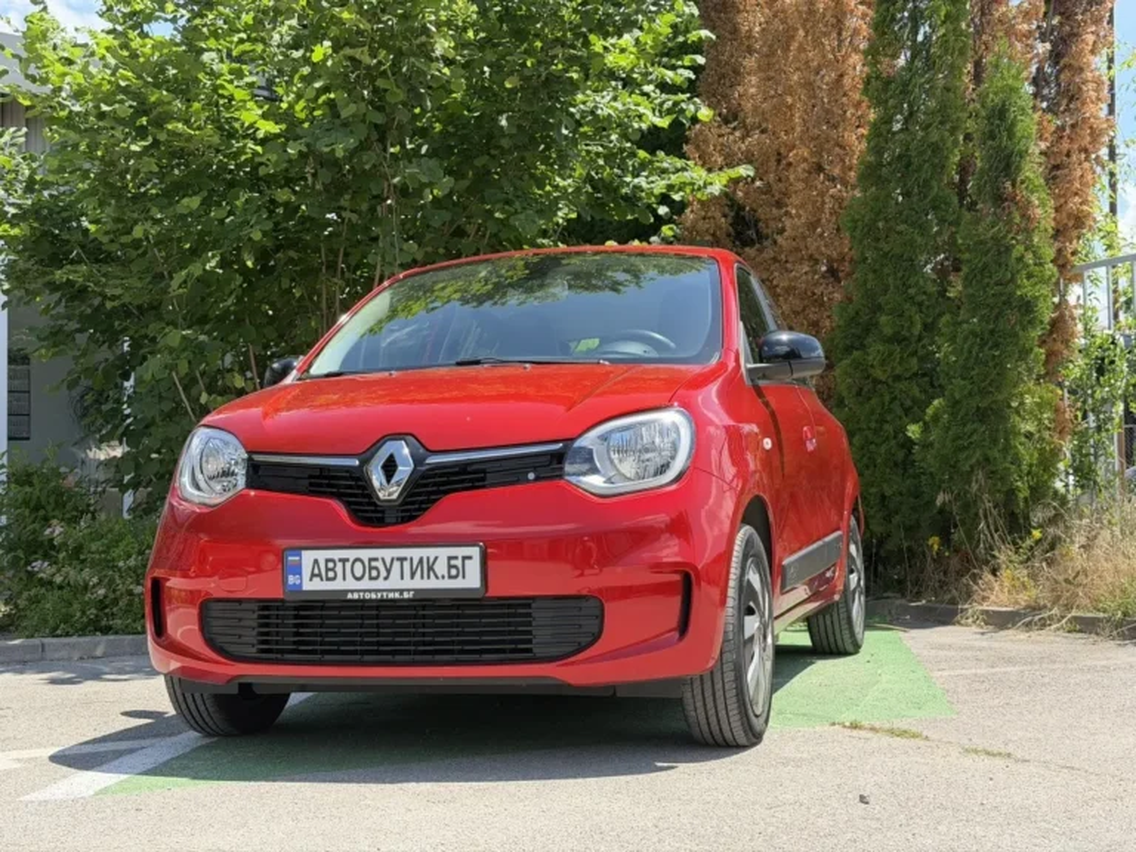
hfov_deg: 39.7
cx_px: 568
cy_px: 426
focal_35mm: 48
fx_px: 1575
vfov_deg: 30.3
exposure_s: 1/1838
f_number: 1.78
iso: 80
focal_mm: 6.76
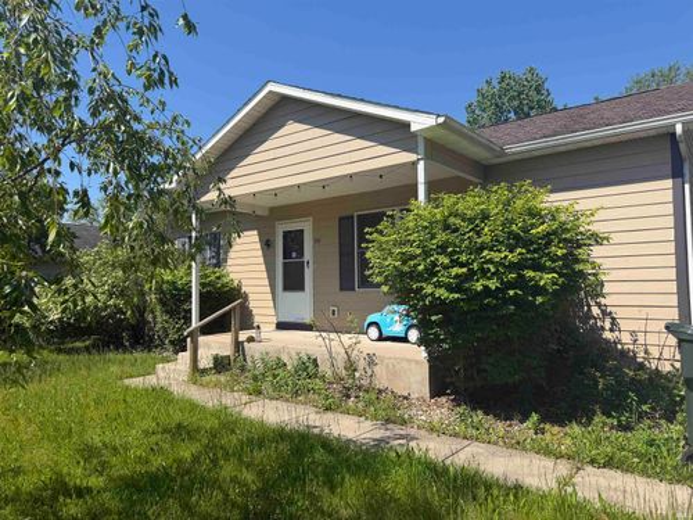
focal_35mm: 24
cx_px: 346
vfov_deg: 56.8
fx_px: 480
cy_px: 260
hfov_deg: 71.6
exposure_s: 1/4167
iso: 80
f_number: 1.78
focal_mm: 6.76
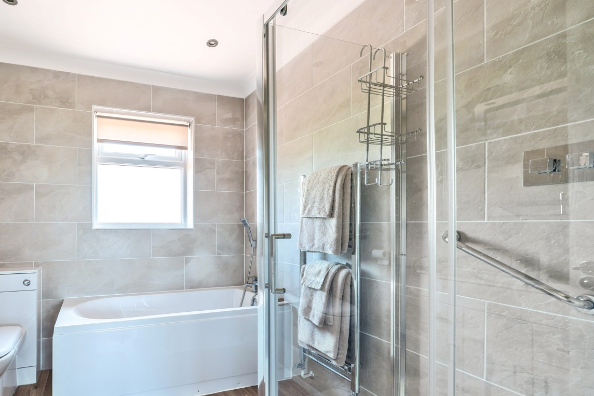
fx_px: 280
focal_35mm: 17
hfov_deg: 89.7
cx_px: 194
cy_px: 234
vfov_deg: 69.8
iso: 100
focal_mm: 12
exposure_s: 1/8
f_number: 8
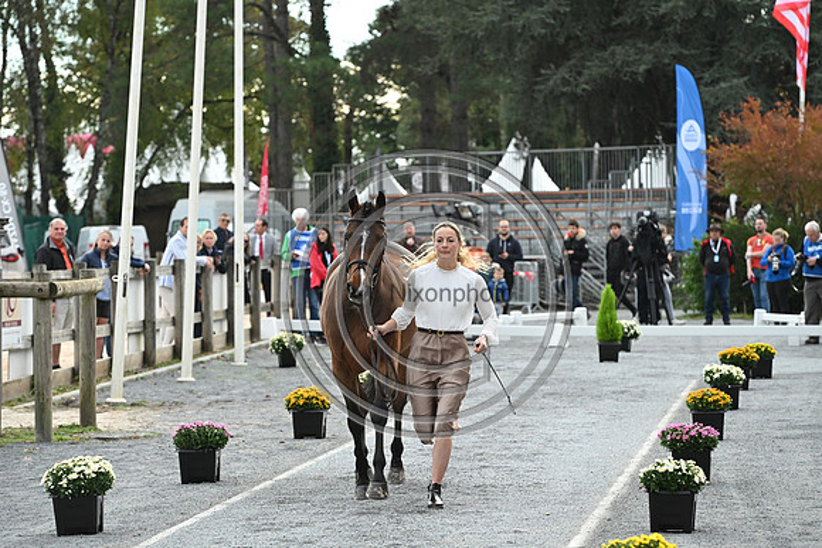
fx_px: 3426
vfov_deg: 9.2
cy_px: 274
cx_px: 411
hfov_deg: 13.7
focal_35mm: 150
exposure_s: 1/1250
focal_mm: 150
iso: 1800
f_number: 5.6
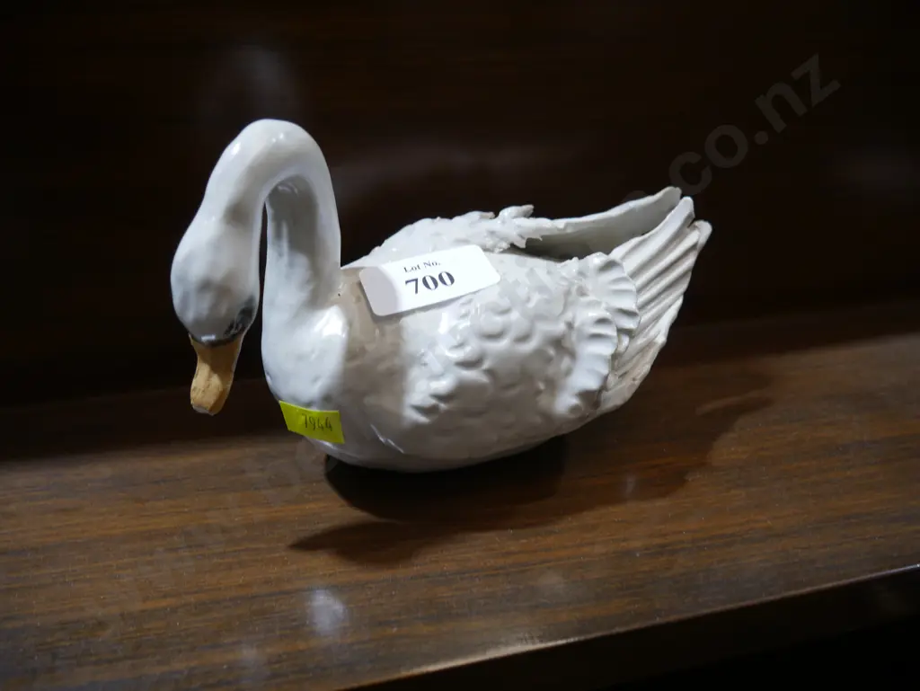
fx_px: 745
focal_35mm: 28
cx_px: 460
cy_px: 346
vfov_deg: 49.8
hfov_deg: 63.4
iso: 250
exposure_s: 1/60
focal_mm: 14
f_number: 3.5
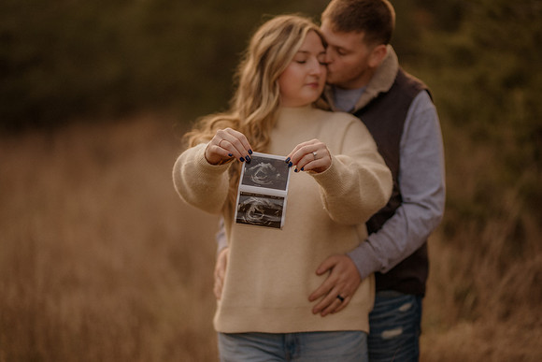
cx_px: 271
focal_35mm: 85
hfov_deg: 23.9
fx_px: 1280
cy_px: 181
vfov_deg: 16.1
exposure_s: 1/1000
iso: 320
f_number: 1.4
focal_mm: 85
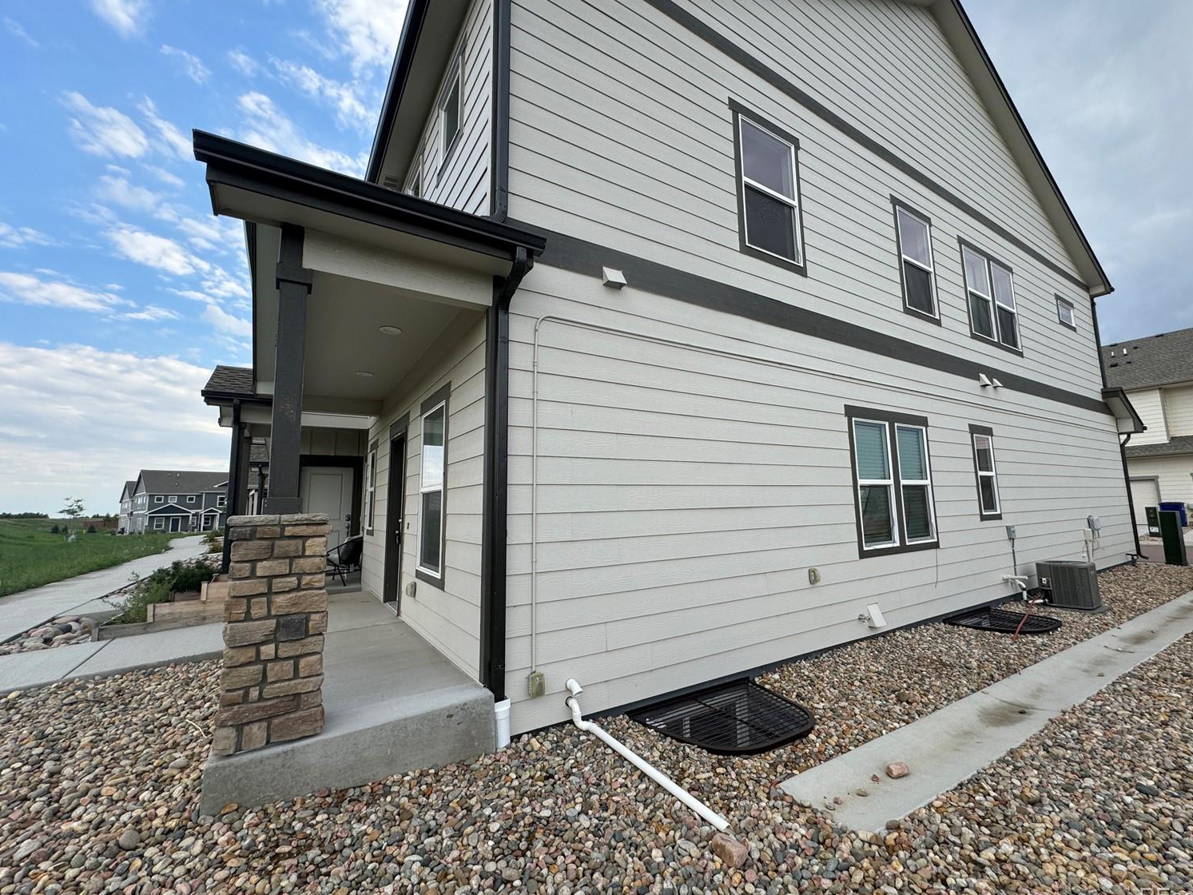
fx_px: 517
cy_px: 434
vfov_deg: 81.7
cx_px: 630
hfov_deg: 98.1
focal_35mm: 15
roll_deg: +0.9
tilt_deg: +7.9
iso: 40
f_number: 2.2
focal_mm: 2.22
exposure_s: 1/423
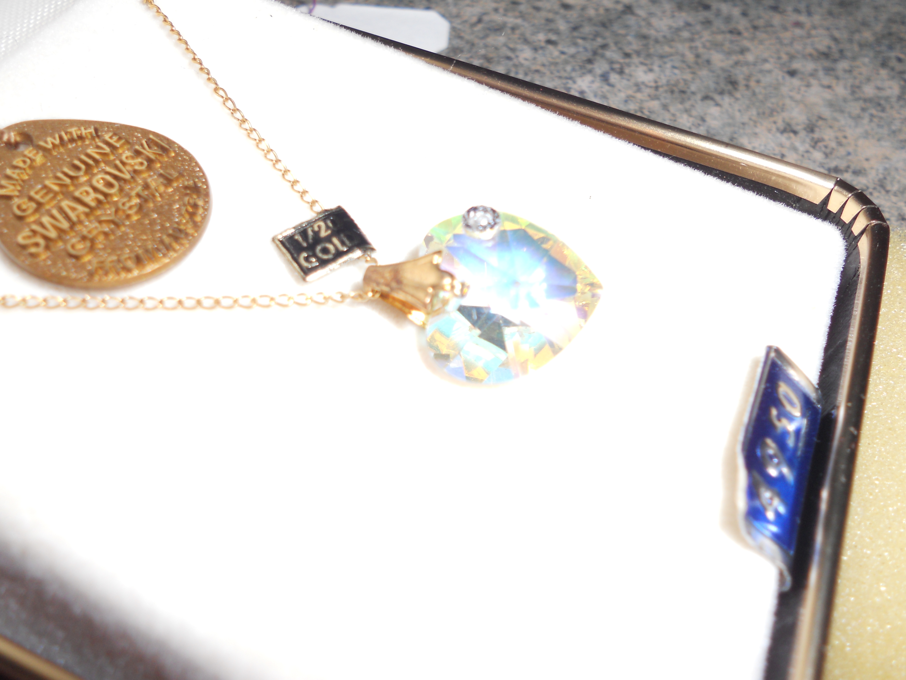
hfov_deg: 56.8
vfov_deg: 44.2
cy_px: 340
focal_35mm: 32
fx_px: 838
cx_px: 453
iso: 80
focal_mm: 5.8
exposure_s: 1/25
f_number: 8.8
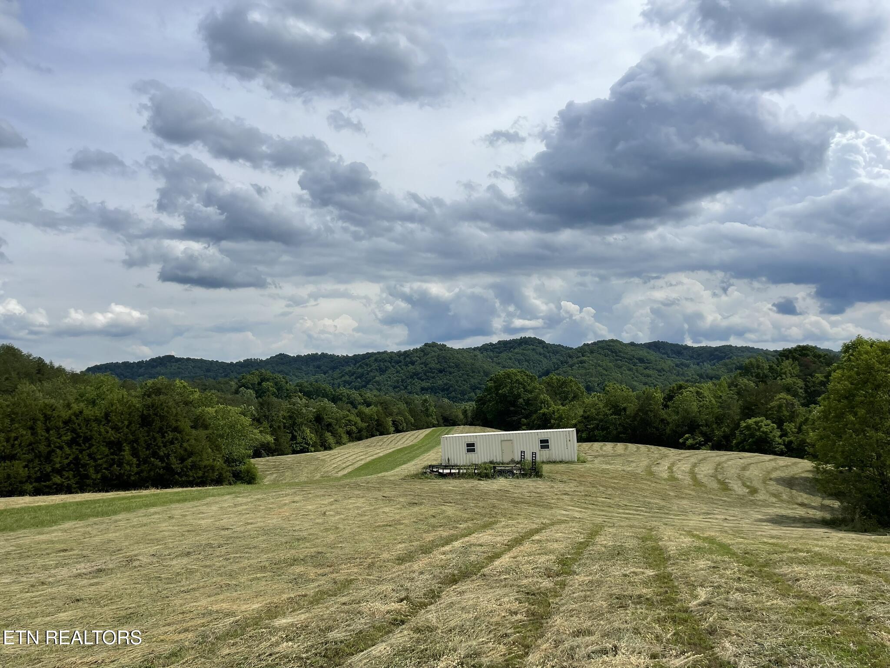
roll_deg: +1.3
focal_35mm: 25
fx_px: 643
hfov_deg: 69.4
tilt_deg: +3.7
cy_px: 334
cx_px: 445
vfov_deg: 54.9
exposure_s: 1/6250
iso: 32
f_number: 1.6
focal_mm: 5.1
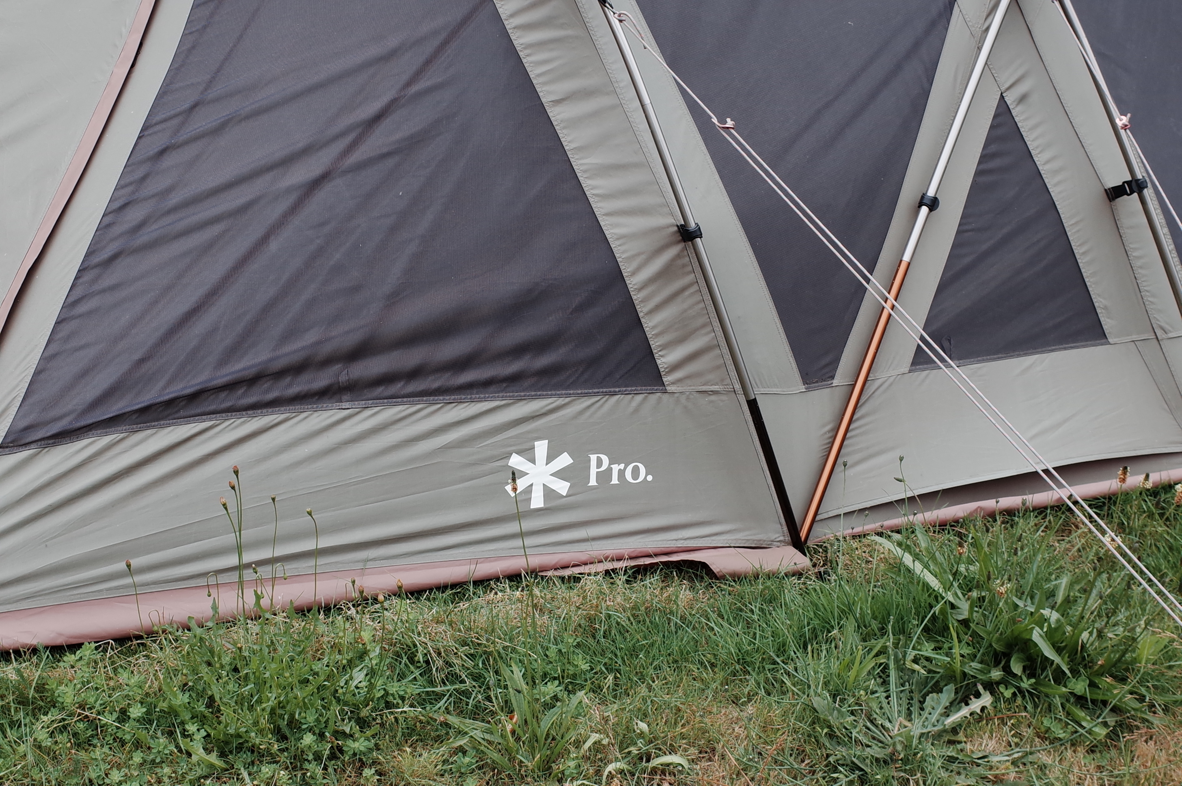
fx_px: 1542
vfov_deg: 28.6
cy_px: 393
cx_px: 591
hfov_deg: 41.9
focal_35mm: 47
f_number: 5
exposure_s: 1/125
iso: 100
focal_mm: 18.3
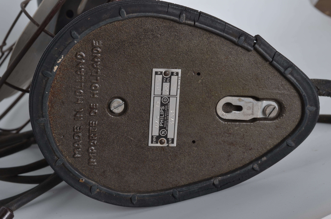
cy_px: 110
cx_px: 166
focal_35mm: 75
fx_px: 688
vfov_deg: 18.1
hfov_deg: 27.0
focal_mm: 50
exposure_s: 1/125
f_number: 11
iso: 100
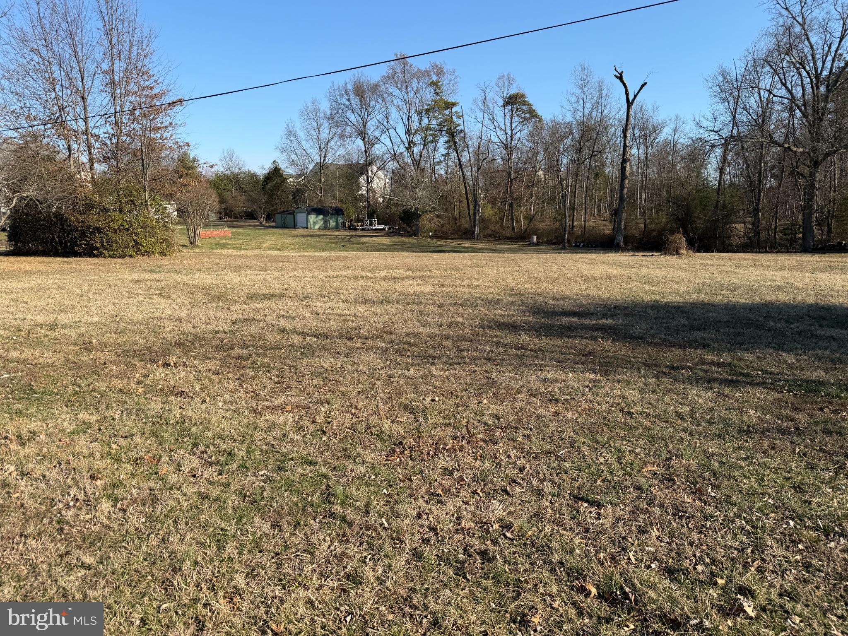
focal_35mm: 24
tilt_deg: -9.7
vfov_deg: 56.8
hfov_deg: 71.6
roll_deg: +1.6
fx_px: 588
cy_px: 318
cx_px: 424
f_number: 1.78
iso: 80
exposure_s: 1/3021
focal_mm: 6.76
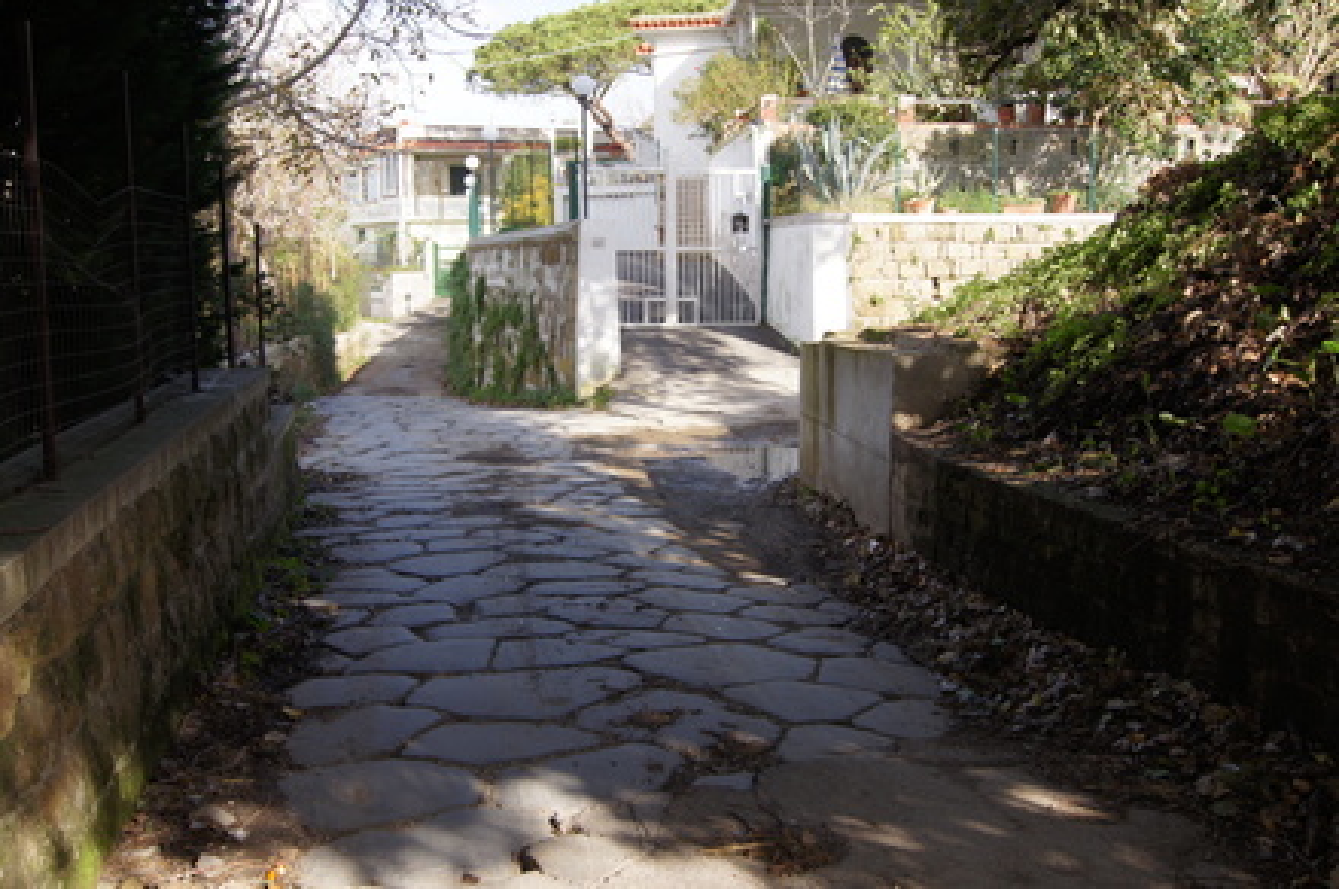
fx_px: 1448
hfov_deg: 49.6
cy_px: 444
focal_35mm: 39
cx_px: 670
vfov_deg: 34.1
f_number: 5.6
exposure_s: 1/400
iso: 200
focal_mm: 26
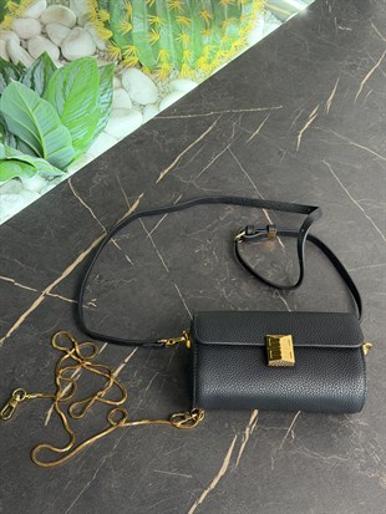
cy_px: 257
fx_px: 713
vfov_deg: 39.6
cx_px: 193
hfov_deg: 30.3
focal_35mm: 48
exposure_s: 1/117
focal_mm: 6.76
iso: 200
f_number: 1.78
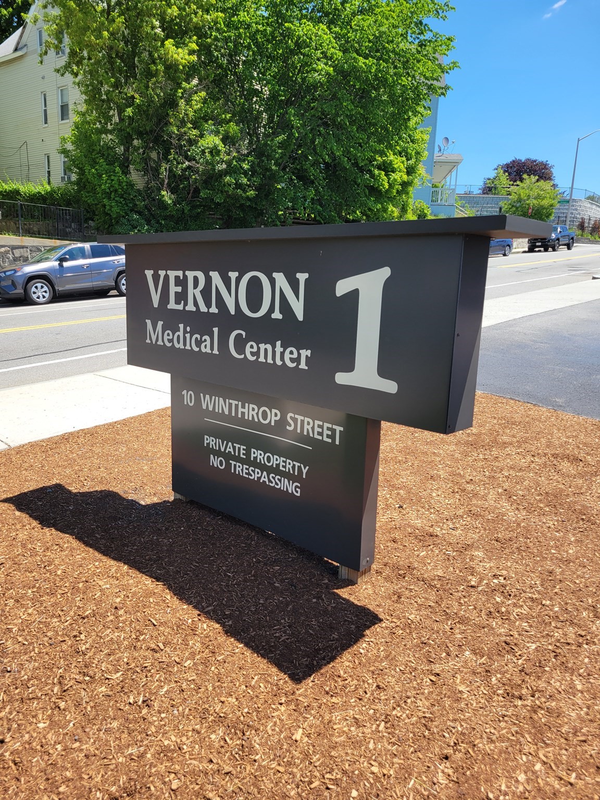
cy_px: 400
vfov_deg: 67.3
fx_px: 601
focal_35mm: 26
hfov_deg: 53.1
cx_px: 300
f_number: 1.8
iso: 40
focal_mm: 5.4
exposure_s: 1/1105
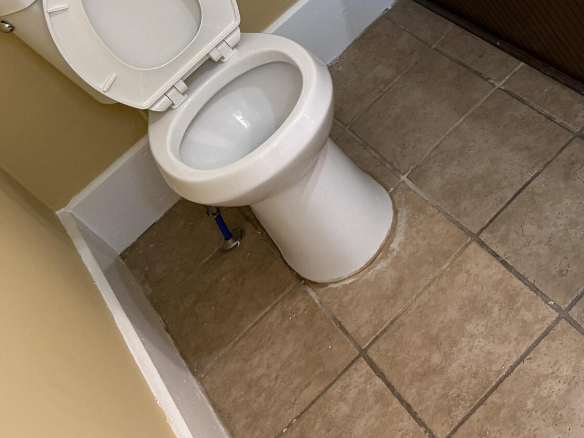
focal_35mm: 64
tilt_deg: -30.4
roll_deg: +34.9
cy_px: -42
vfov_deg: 21.7
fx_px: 1080
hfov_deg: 29.5
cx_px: 472
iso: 250
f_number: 1.78
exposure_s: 1/60
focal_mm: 6.76
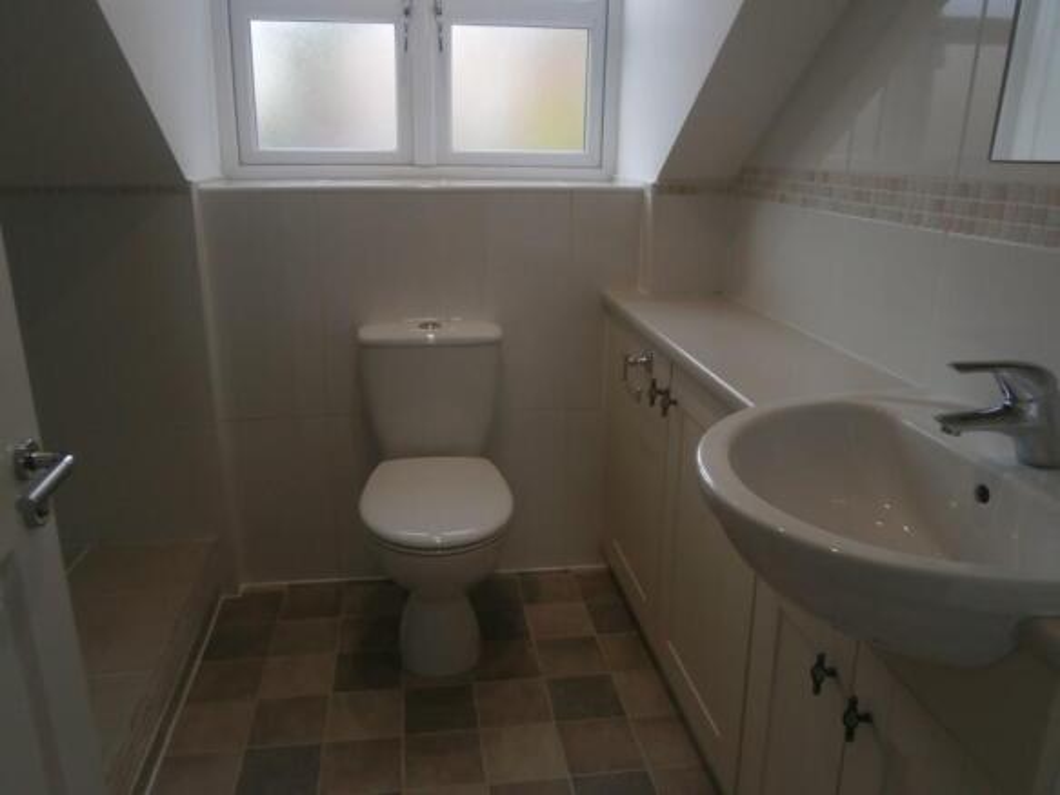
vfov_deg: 53.0
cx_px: 530
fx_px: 796
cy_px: 398
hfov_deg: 67.3
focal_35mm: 26
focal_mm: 4.7
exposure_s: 1/125
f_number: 2.8
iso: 80
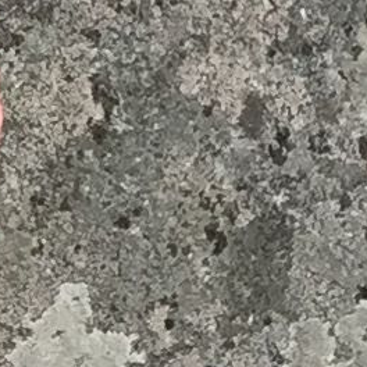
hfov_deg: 12.8
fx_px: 1595
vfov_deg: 13.0
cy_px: 44
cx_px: -85
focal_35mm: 133
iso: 32
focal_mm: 2.65
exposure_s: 1/511
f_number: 2.2
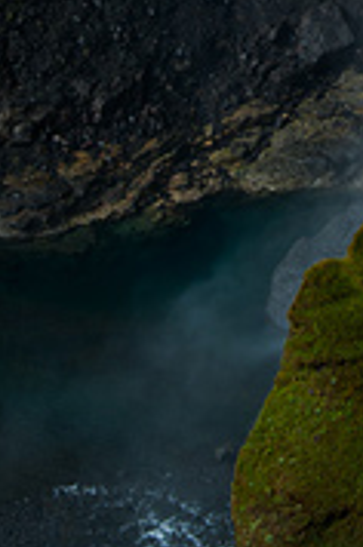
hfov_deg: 7.6
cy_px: -261
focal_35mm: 177
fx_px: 2687
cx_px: 514
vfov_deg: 11.2
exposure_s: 1/3
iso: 200
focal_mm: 45
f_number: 29
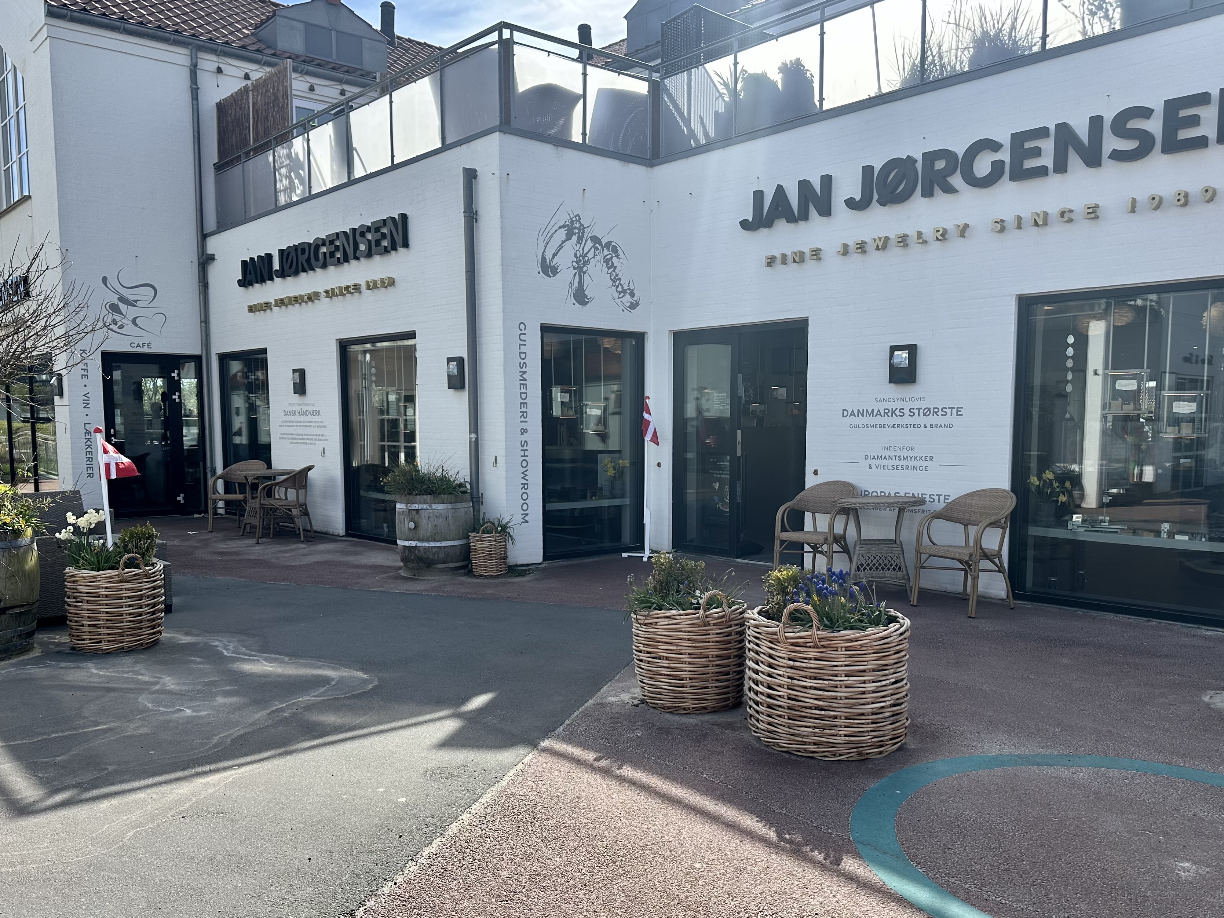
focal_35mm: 29
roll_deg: -0.1
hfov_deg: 61.6
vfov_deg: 48.1
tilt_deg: -4.3
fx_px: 1025
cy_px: 516
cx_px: 640
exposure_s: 1/2882
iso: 80
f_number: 1.78
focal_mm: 6.86
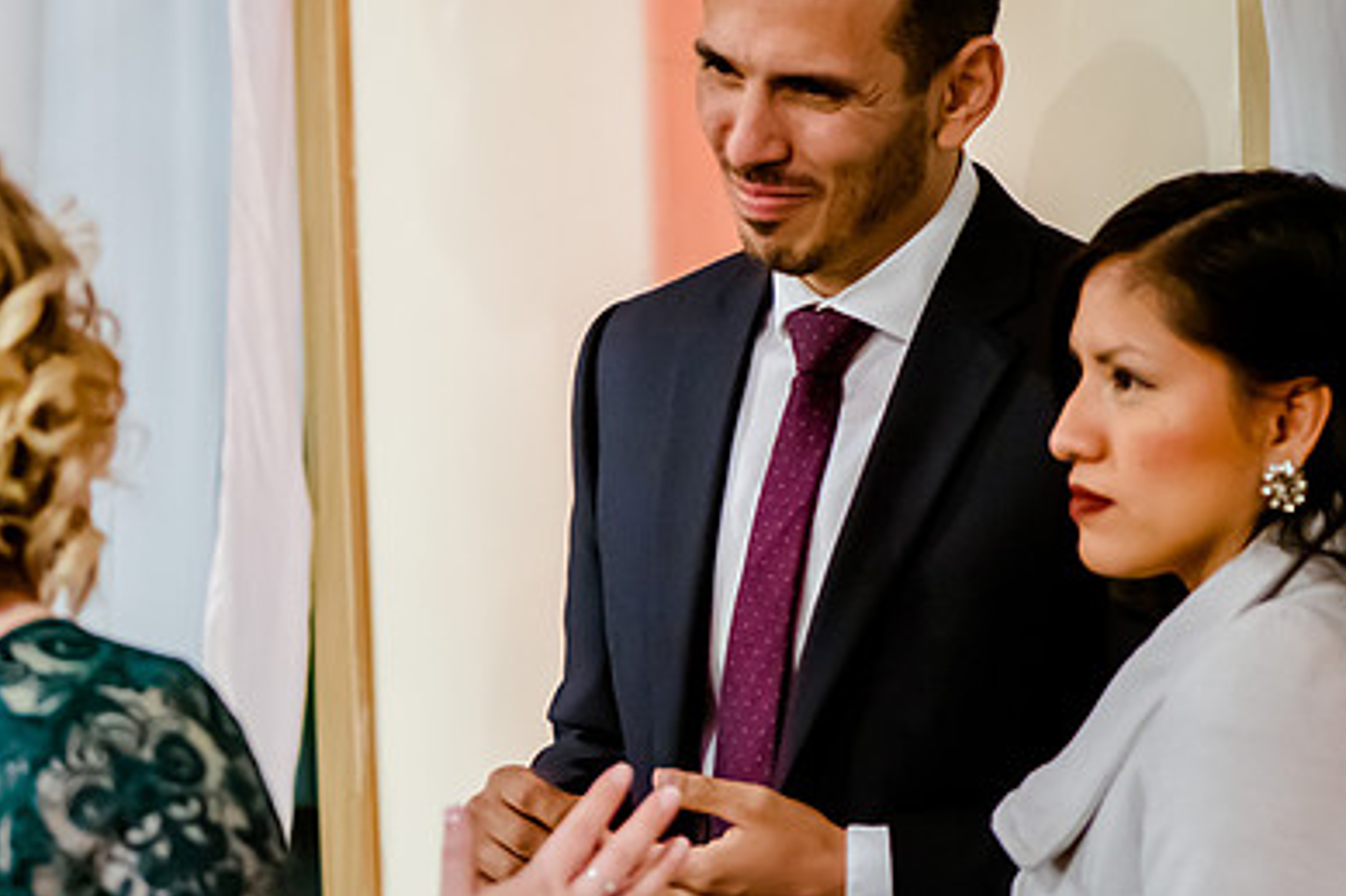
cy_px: 420
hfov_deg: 8.8
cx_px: 433
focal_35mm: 235
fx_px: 8782
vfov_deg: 5.8
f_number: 2.8
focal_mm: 105
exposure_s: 1/100
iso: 4000
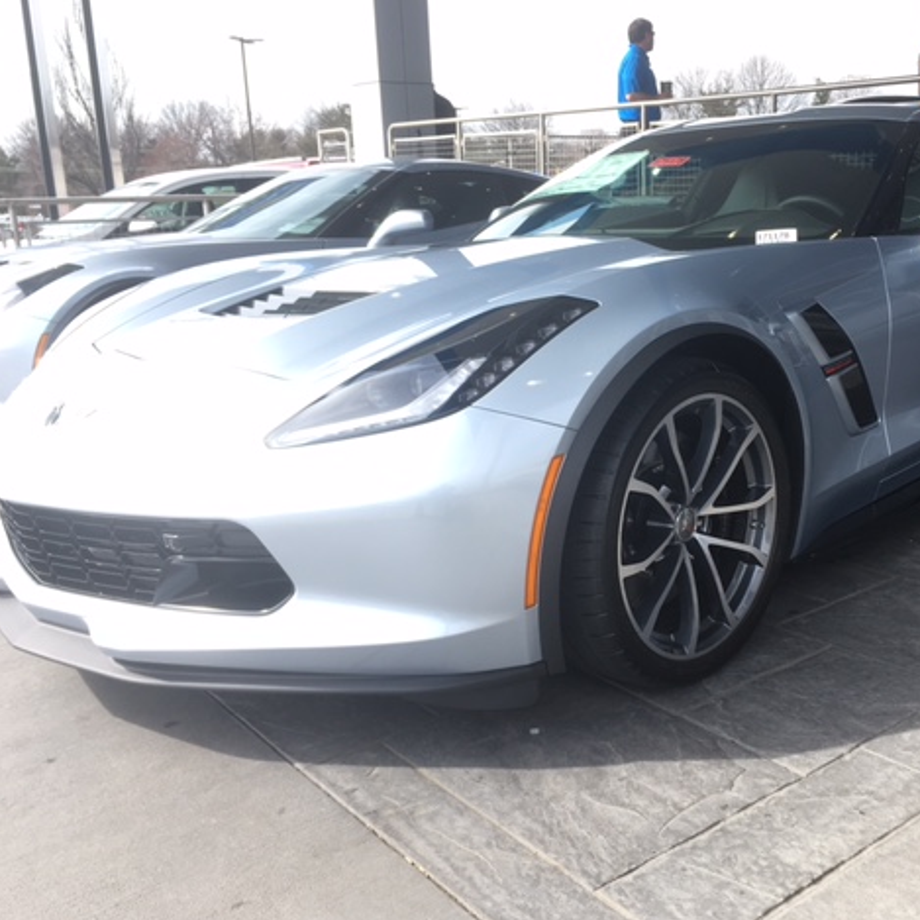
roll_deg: +1.4
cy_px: 469
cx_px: 596
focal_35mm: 35
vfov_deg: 47.2
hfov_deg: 46.6
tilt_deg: -15.1
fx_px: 1052
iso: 25
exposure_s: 1/377
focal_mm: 4.15
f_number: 2.2
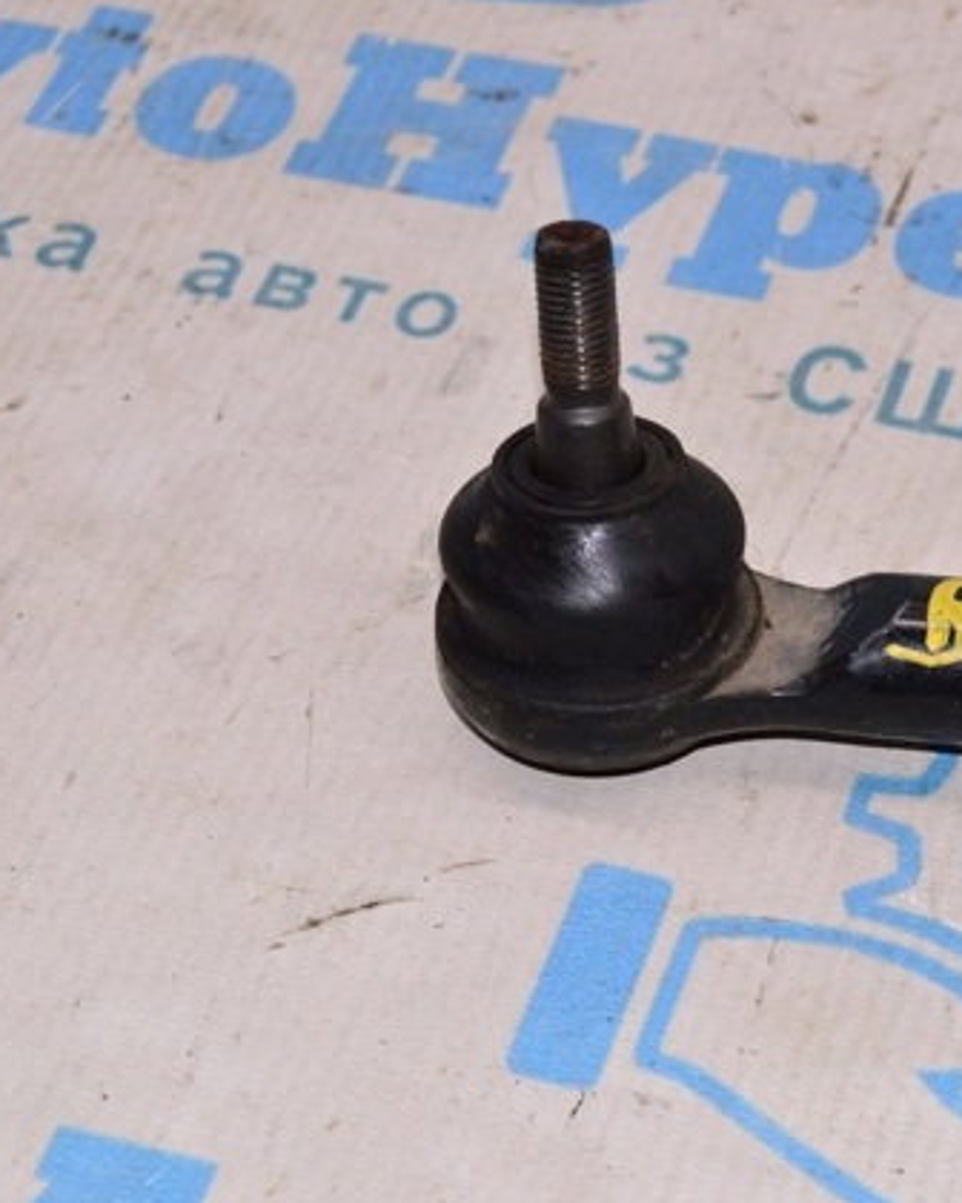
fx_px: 4189
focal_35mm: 118
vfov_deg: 16.3
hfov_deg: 13.1
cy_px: 600
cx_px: 653
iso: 1600
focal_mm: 55
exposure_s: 1/200
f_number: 8
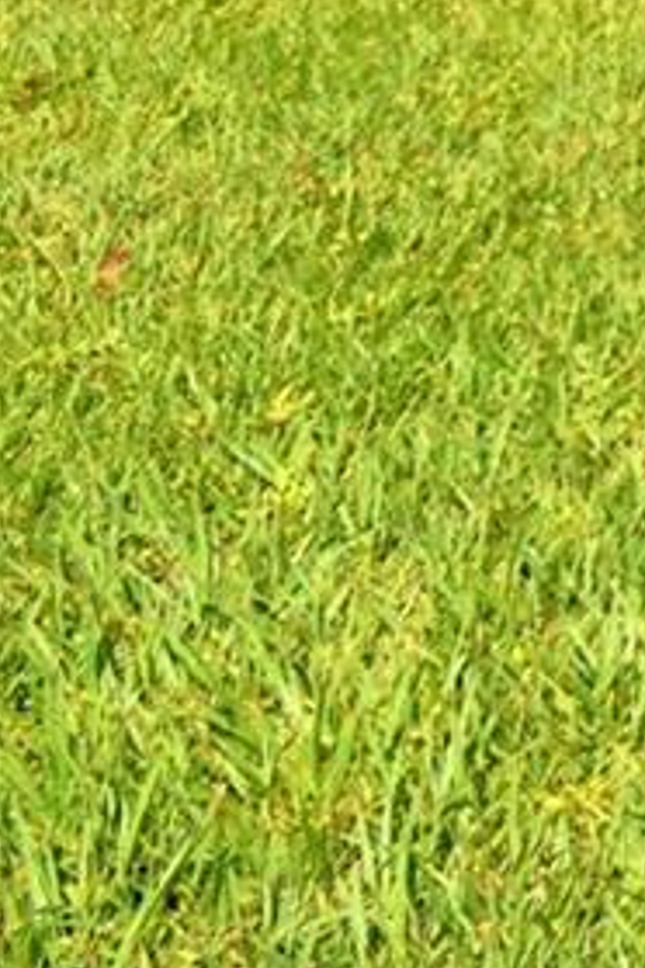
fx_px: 2311
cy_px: -666
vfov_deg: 19.2
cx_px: 2251
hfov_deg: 9.5
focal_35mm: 86
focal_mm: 10
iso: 100
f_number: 4.5
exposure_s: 1/2000
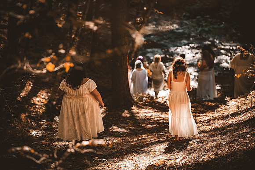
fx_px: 1027
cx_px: 128
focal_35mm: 145
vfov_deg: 9.5
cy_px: 85
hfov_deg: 14.2
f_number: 2.8
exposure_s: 1/400
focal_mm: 145
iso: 1000
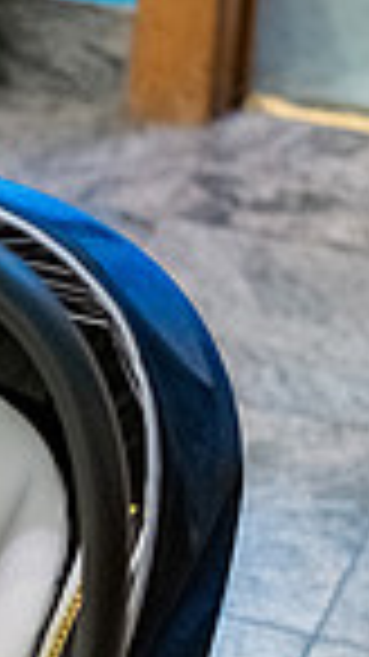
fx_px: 2804
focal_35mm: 161
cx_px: -202
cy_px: 648
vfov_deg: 13.2
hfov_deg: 7.4
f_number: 1.8
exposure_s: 1/240
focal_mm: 33
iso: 3200
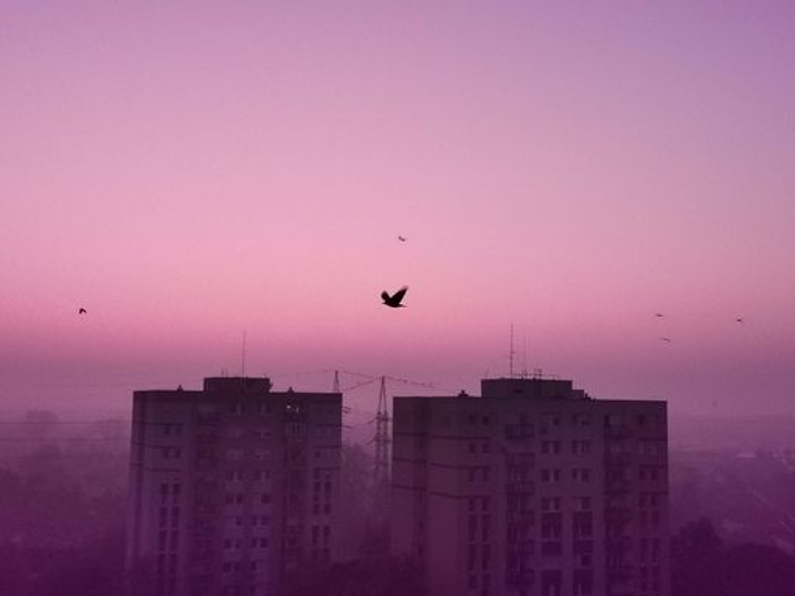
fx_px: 1056
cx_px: 398
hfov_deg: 41.2
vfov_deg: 31.5
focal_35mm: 46
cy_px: 298
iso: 400
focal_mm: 5.56
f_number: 1.6
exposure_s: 1/1600
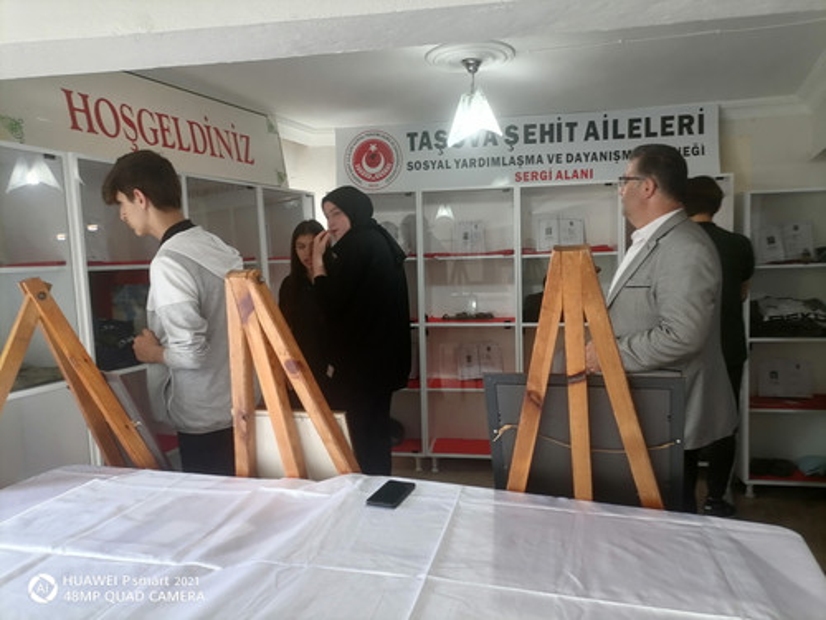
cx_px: 413
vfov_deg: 53.1
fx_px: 620
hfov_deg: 67.3
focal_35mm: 26
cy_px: 310
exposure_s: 1/33.3
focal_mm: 5.4
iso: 64
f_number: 1.8
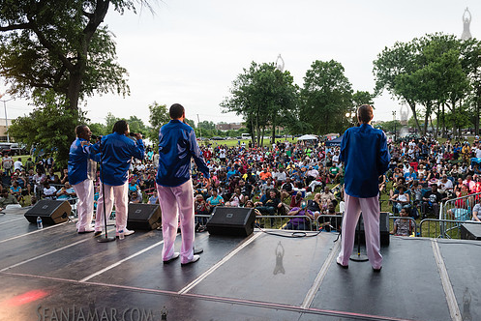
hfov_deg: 65.1
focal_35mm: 28
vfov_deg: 46.5
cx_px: 279
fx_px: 374
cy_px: 164
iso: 1250
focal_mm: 24
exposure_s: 1/400
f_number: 3.5
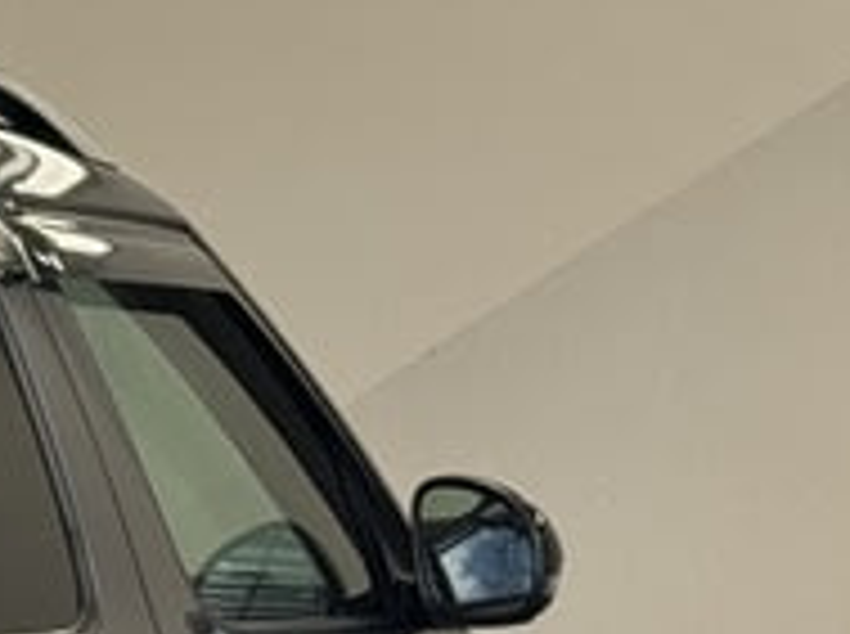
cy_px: 843
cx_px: -850
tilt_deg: -8.4
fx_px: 5612
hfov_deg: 8.2
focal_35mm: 229
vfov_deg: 6.4
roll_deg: -1.5
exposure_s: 1/354
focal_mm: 6.76
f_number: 1.78
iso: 64
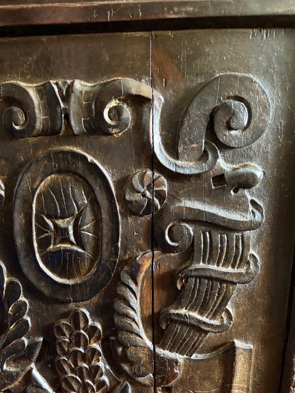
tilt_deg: -19.3
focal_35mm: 38
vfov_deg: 47.5
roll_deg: +1.6
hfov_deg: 37.2
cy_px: 283
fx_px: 432
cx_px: 89
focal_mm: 5.96
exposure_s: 1/30
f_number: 1.6
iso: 640
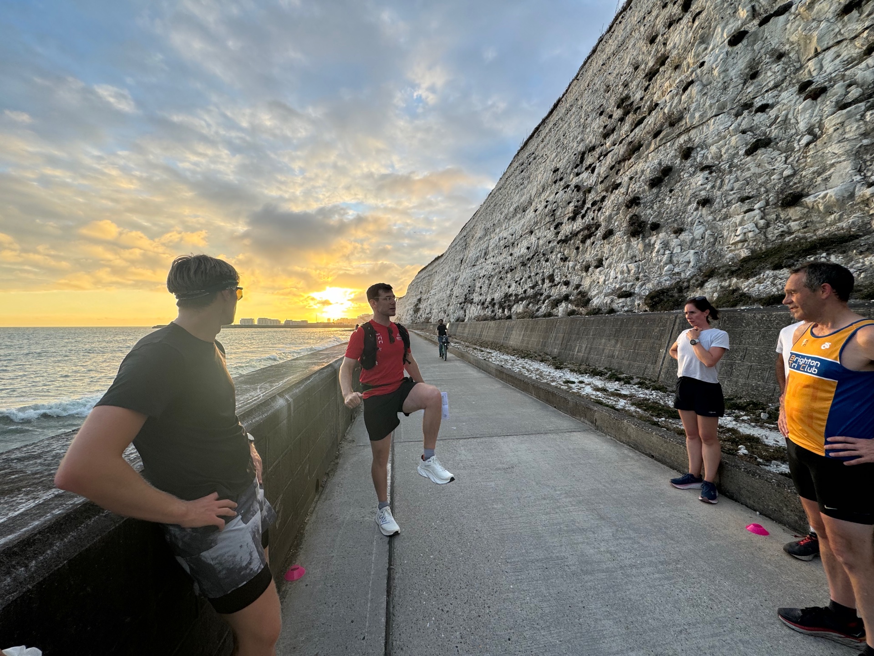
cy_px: 328
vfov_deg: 85.7
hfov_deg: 102.1
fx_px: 353
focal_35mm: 14
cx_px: 437
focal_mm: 2.22
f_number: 2.2
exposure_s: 1/368
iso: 40
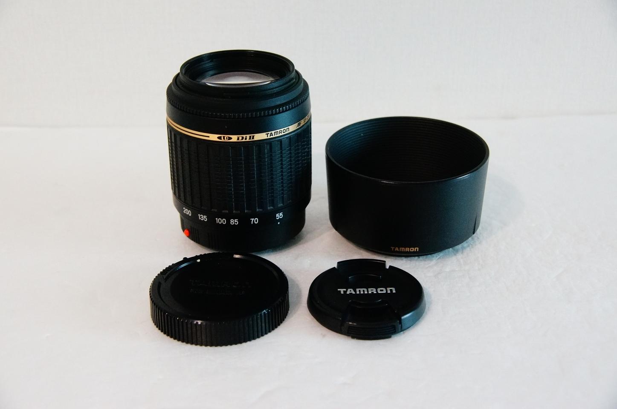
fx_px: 1027
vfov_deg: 22.5
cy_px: 204
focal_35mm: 60
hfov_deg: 33.4
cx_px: 308
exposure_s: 1/60
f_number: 5.6
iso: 3200
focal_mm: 40
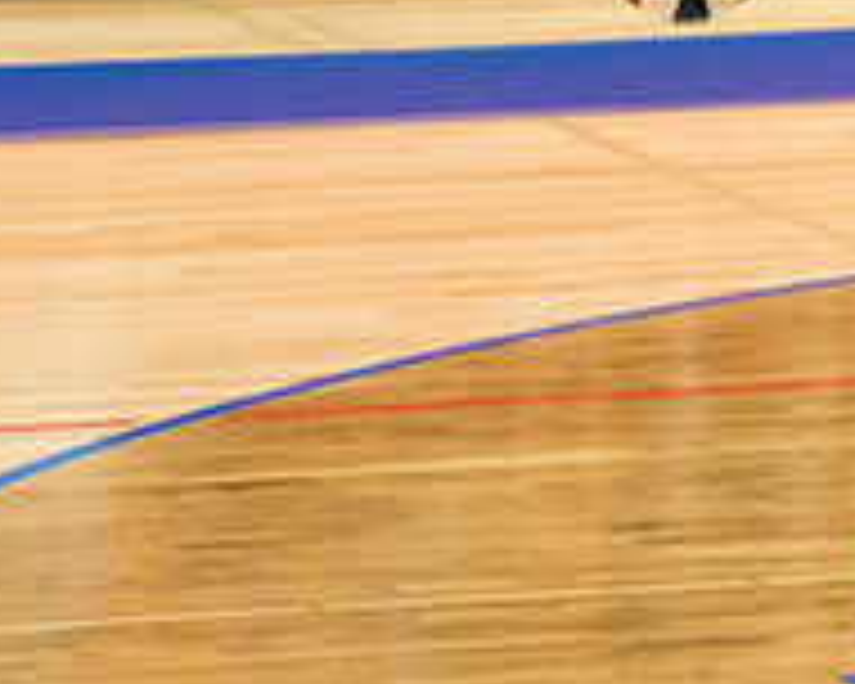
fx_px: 11412
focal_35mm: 451
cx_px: 1465
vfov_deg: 3.4
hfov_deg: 4.3
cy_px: 532
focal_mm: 76
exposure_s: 1/1000
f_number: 2.8
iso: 3200
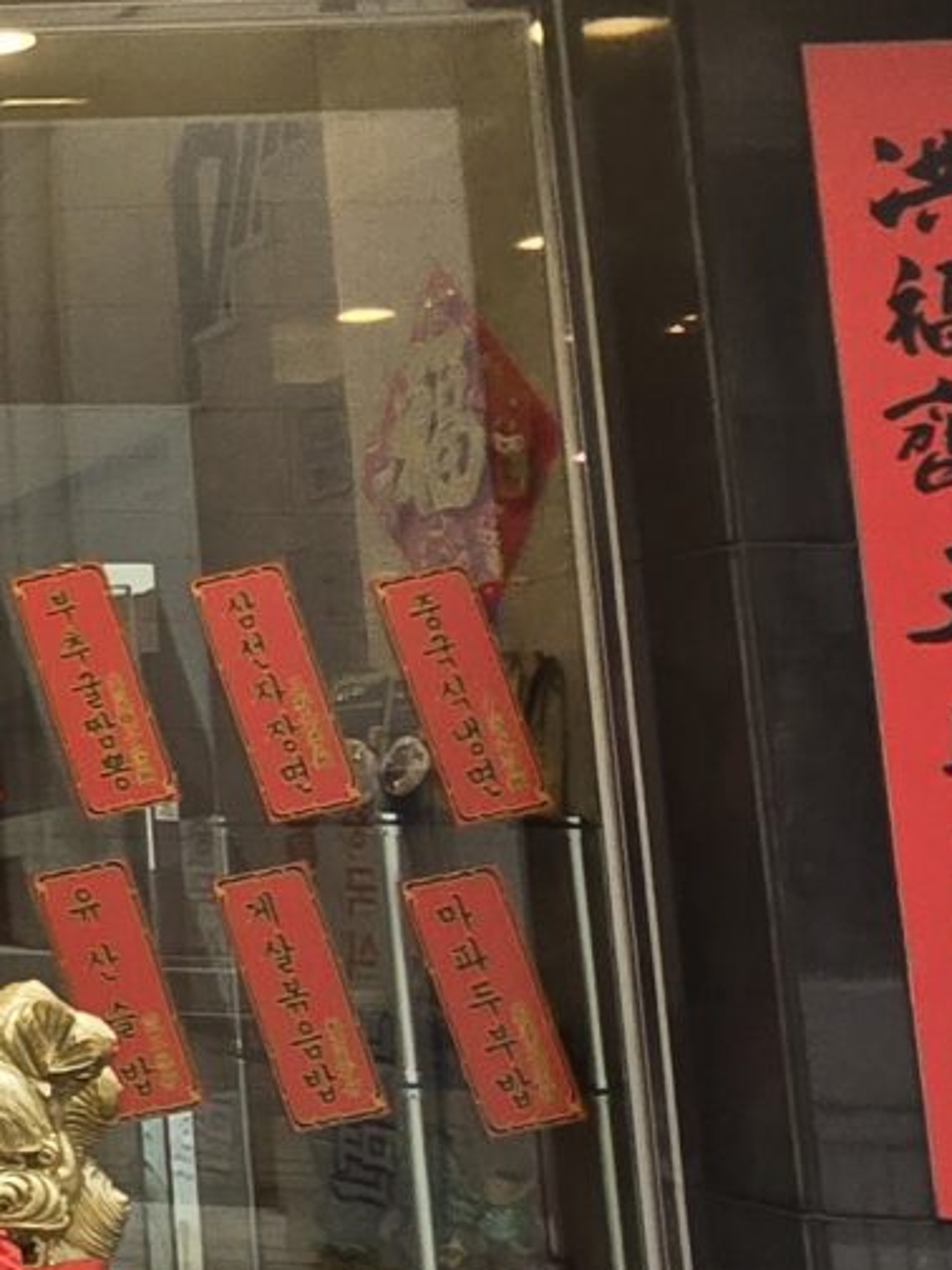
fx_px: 2420
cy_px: 378
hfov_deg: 14.4
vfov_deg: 29.1
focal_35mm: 66
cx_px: -1350
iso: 50
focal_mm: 2.2
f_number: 2.2
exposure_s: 1/234
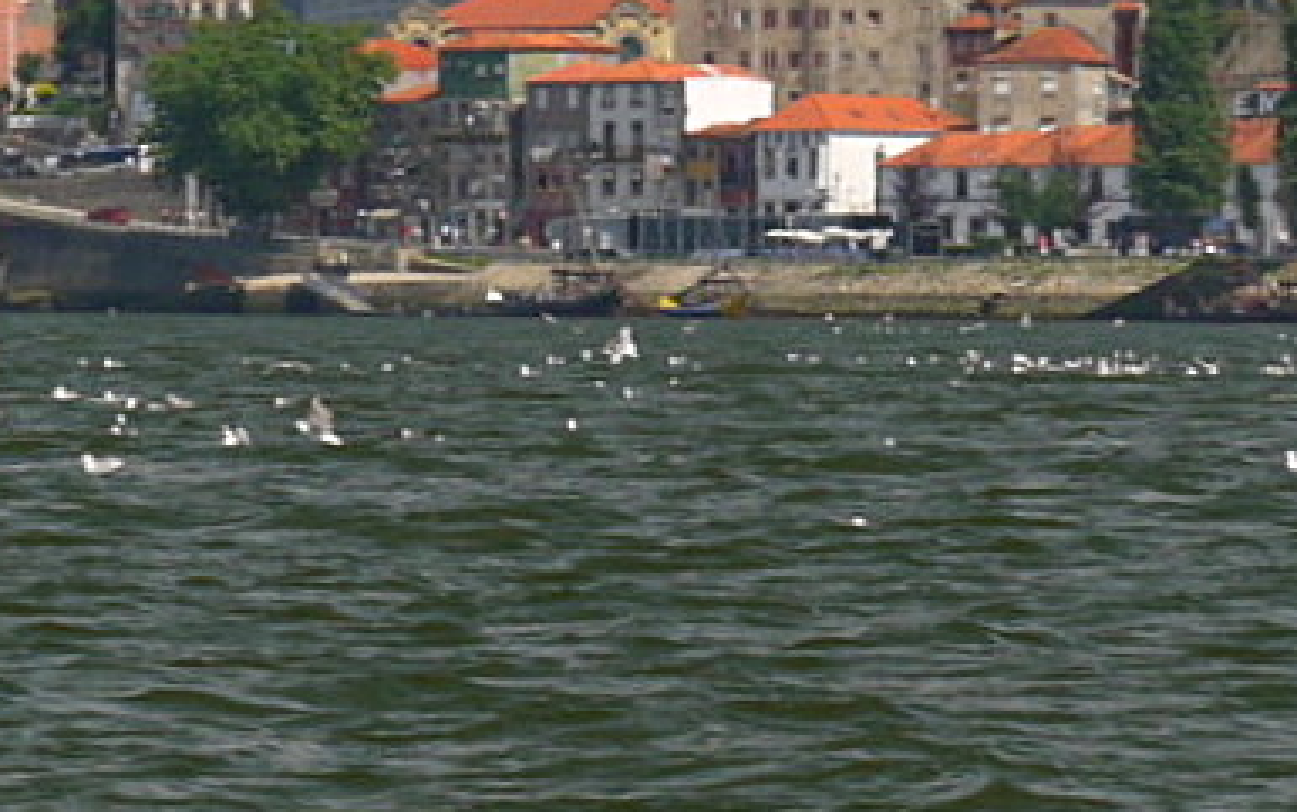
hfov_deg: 6.5
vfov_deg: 4.1
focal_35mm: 317
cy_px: 226
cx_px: -579
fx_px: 11210
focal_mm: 45
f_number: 6.3
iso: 100
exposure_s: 1/320
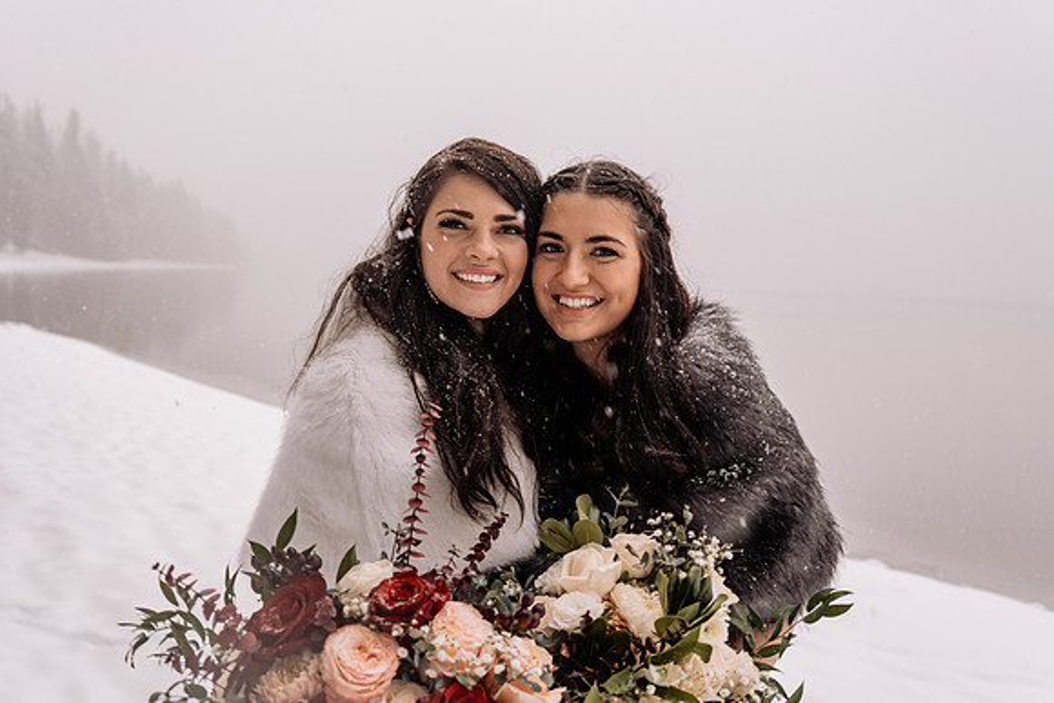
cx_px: 527
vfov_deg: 37.9
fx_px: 1025
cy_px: 352
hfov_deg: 54.4
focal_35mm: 35
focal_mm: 35
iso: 1250
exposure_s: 1/250
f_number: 5
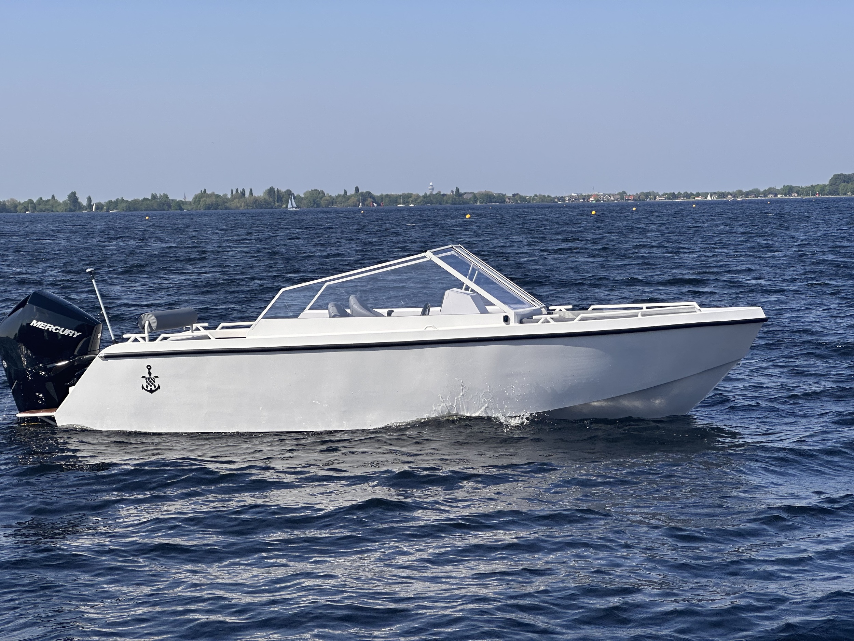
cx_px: 427
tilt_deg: -4.4
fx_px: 1900
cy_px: 320
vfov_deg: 19.1
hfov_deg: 25.3
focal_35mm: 77
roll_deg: +0.9
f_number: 2.8
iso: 32
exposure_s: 1/690
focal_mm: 9
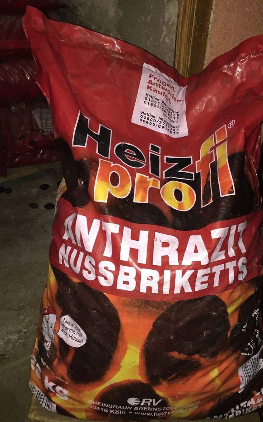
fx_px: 356
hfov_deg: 40.5
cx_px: 146
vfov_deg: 61.2
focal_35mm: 31
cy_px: 211
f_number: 2.2
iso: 80
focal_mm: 4.15
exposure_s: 1/17
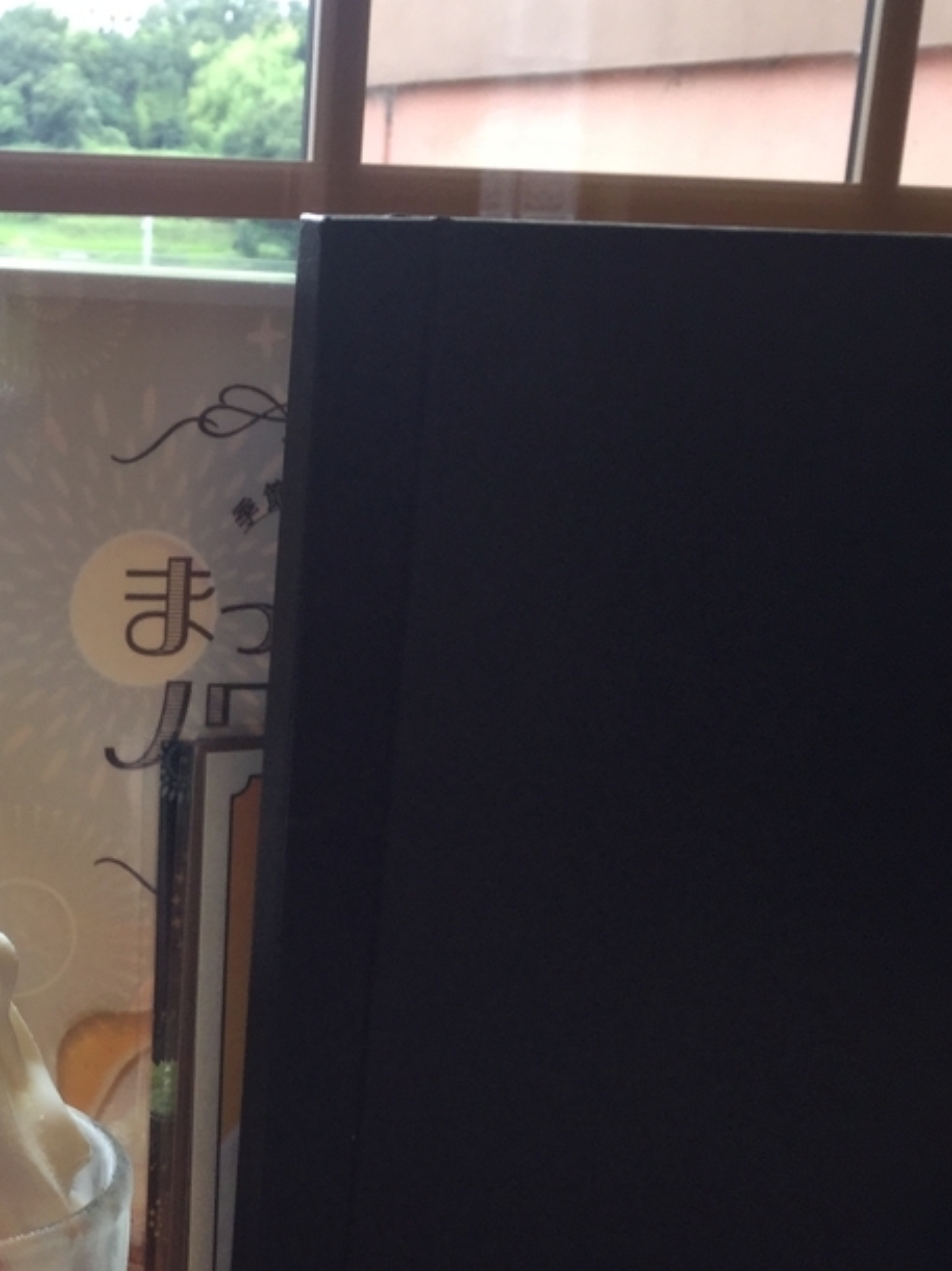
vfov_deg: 30.7
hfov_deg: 23.3
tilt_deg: -17.3
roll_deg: -1.5
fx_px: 2238
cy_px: 1071
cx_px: 85
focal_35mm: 61
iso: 40
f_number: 2.4
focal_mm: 3.3
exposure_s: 1/120
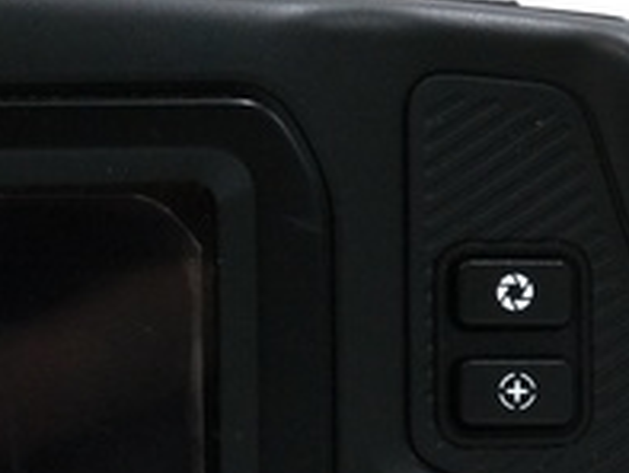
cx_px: -316
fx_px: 4164
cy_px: 360
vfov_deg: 6.5
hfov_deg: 8.4
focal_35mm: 229
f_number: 18
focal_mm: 31.5
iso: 800
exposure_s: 1/125
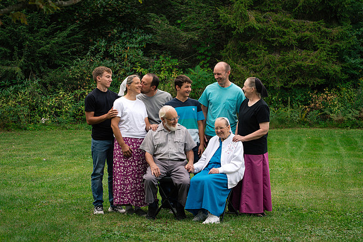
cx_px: 176
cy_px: 129
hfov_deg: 22.4
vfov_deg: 15.0
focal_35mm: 91
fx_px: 917
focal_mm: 85
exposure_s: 1/320
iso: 500
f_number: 6.3
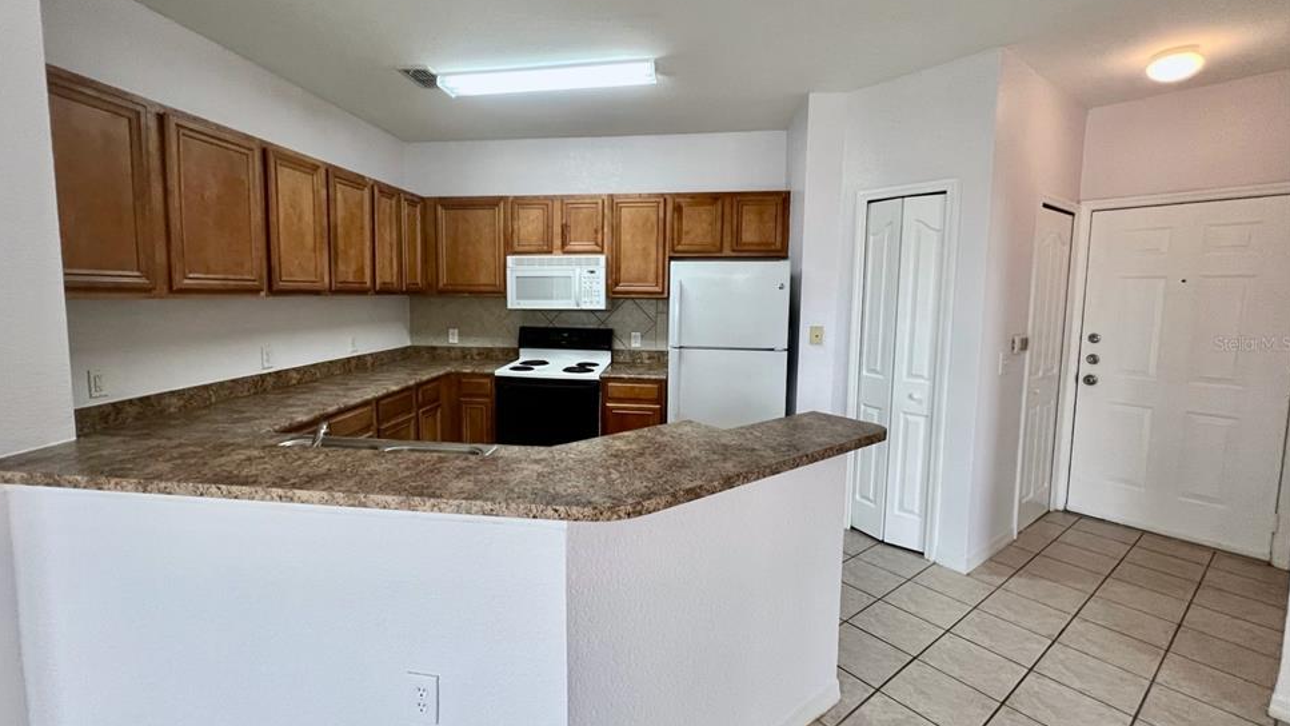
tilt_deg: -7.2
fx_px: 513
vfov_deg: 70.5
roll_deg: -1.1
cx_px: 612
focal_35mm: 15
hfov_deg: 102.9
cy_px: 343
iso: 160
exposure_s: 1/120
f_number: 1.8
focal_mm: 1.57
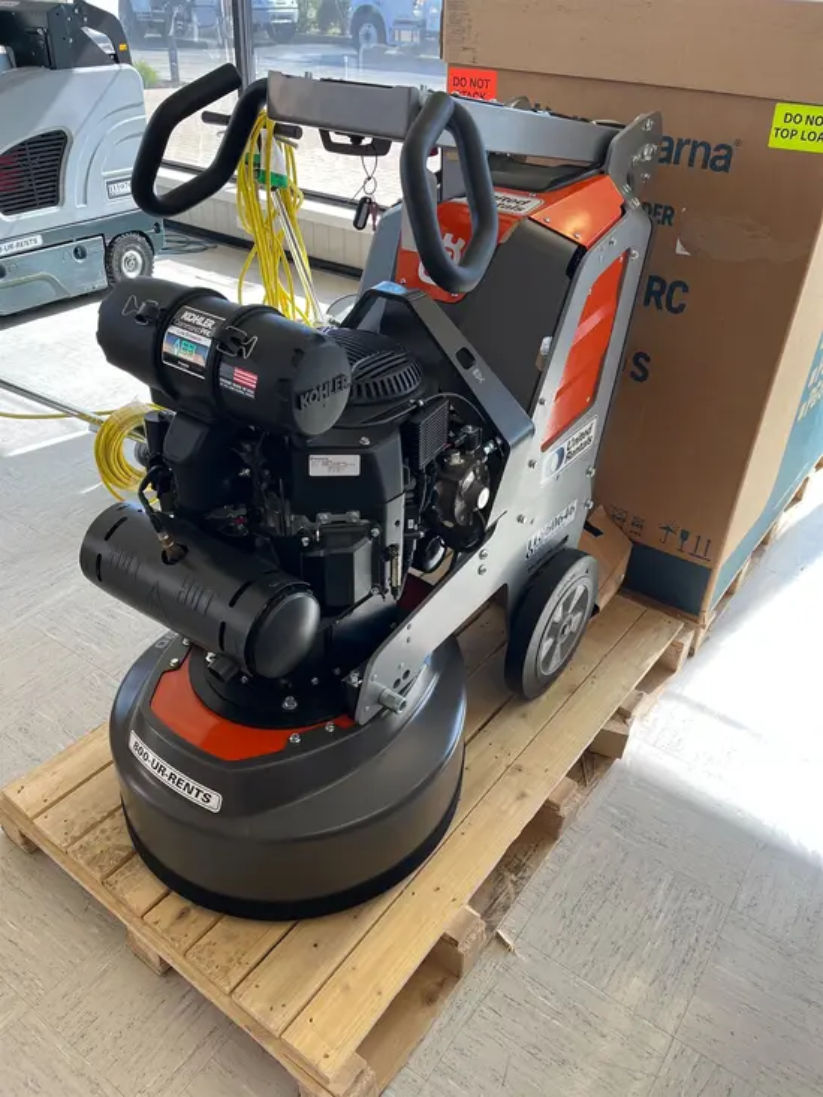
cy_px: 548
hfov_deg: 53.1
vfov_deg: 67.3
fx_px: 824
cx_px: 412
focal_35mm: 26
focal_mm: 5.1
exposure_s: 1/120
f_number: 1.6
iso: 32
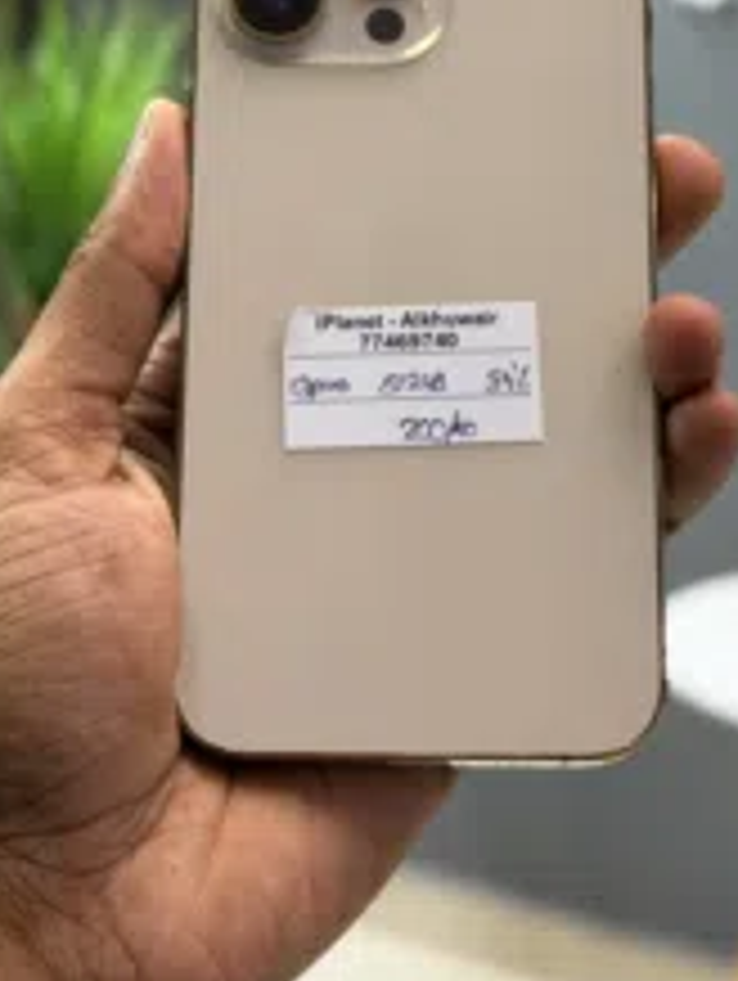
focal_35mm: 88
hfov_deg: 16.8
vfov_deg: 21.9
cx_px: 414
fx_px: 2497
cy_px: 176
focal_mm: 6.76
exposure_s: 1/50
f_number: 1.78
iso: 64
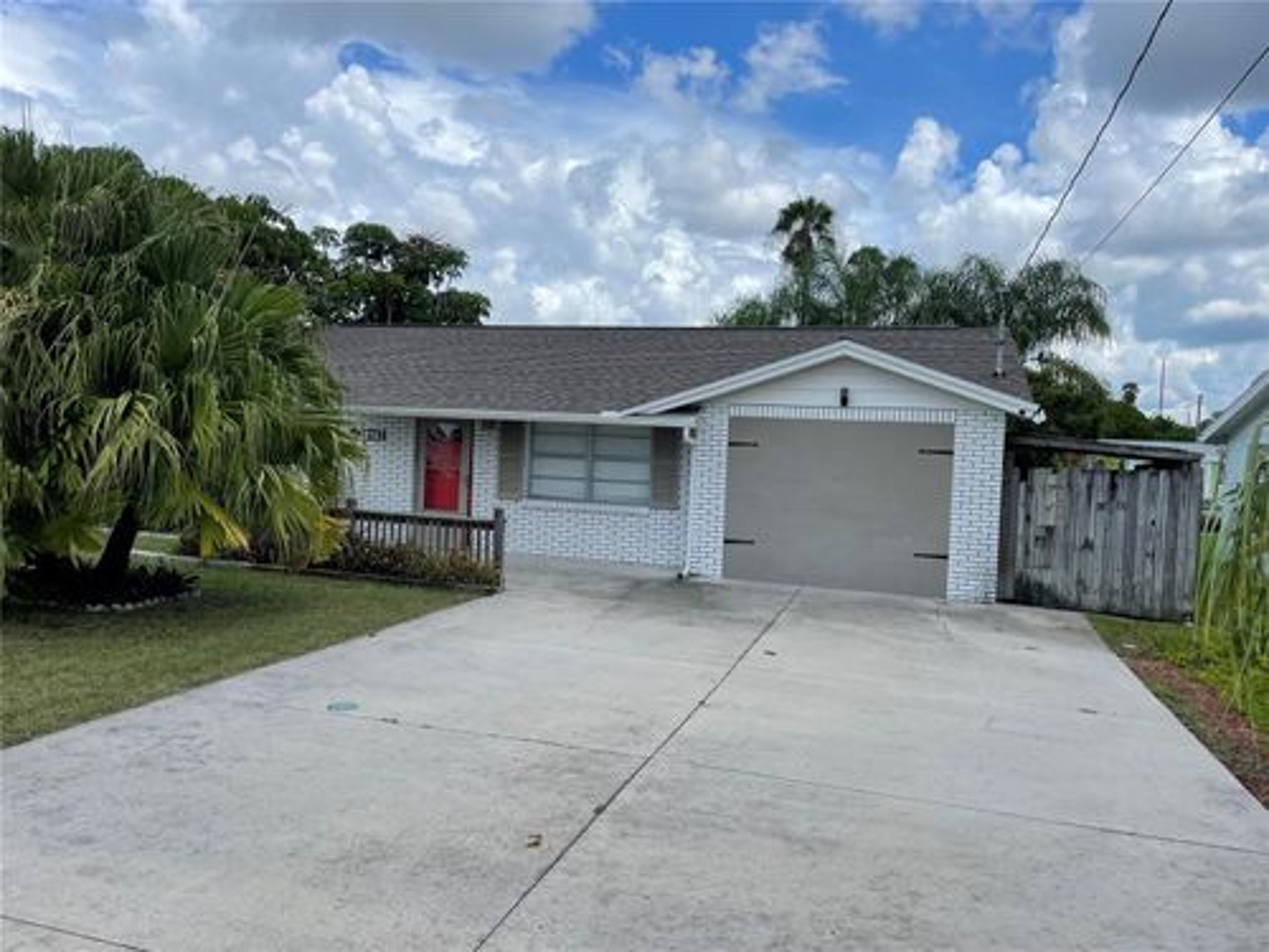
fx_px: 953
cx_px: 634
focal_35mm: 26
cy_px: 476
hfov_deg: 67.3
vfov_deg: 53.1
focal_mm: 4.2
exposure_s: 1/4464
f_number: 1.6
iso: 32
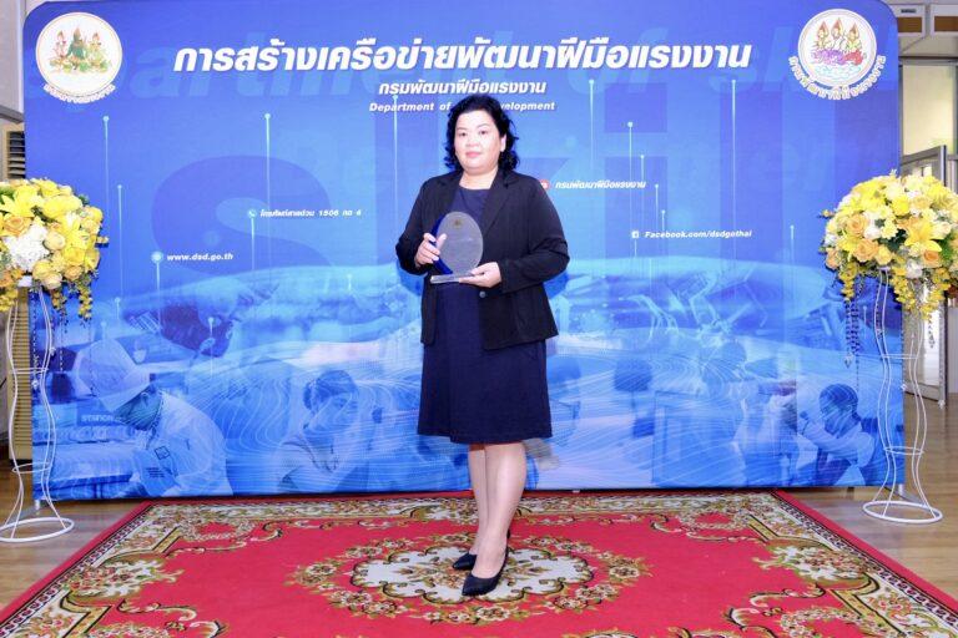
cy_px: 319
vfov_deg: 45.0
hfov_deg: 63.7
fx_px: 772
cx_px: 479
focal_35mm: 29
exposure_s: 1/250
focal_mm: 19.4
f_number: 4
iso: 2500
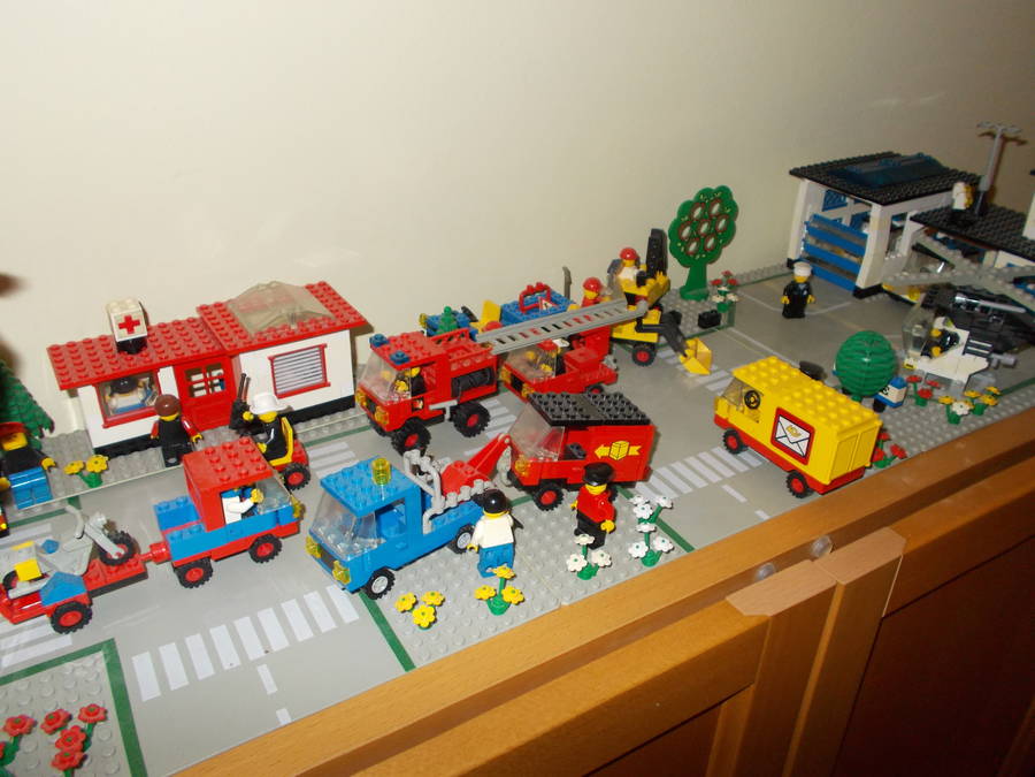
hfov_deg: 60.0
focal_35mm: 30
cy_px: 388
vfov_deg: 46.8
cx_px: 518
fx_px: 897
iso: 200
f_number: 3.4
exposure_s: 1/25
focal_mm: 5.3
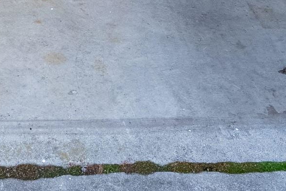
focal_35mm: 83
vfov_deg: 12.4
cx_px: 17
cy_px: -286
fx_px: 660
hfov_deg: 23.6
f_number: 8
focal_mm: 16
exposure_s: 1/1000
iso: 400
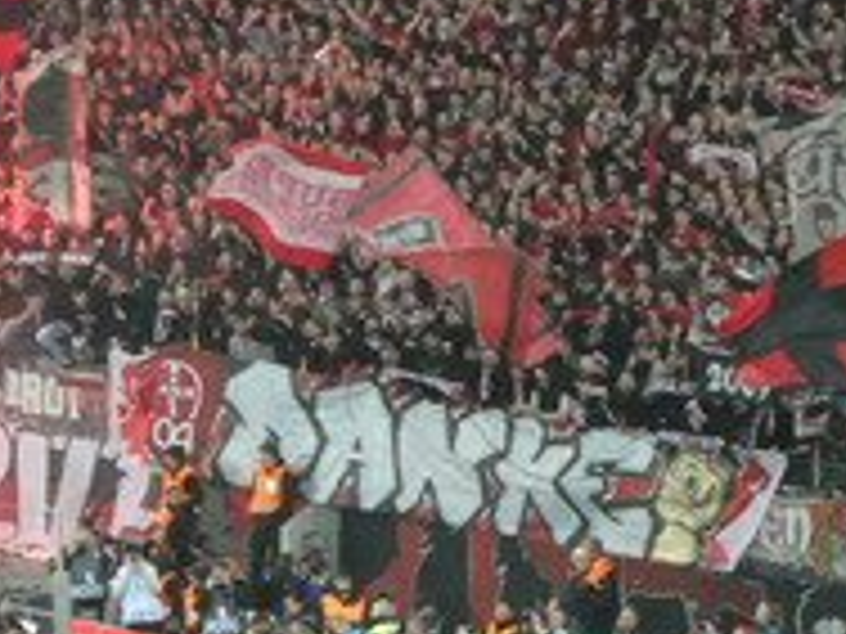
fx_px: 7479
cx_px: 477
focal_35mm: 306
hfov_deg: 6.5
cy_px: 432
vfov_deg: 4.9
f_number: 4.9
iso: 640
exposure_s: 1/80
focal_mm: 16.1
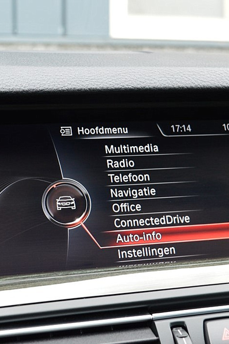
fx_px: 697
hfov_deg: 18.7
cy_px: 172
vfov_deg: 27.7
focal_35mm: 73
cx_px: 120
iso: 800
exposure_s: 1/60
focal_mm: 32
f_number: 8
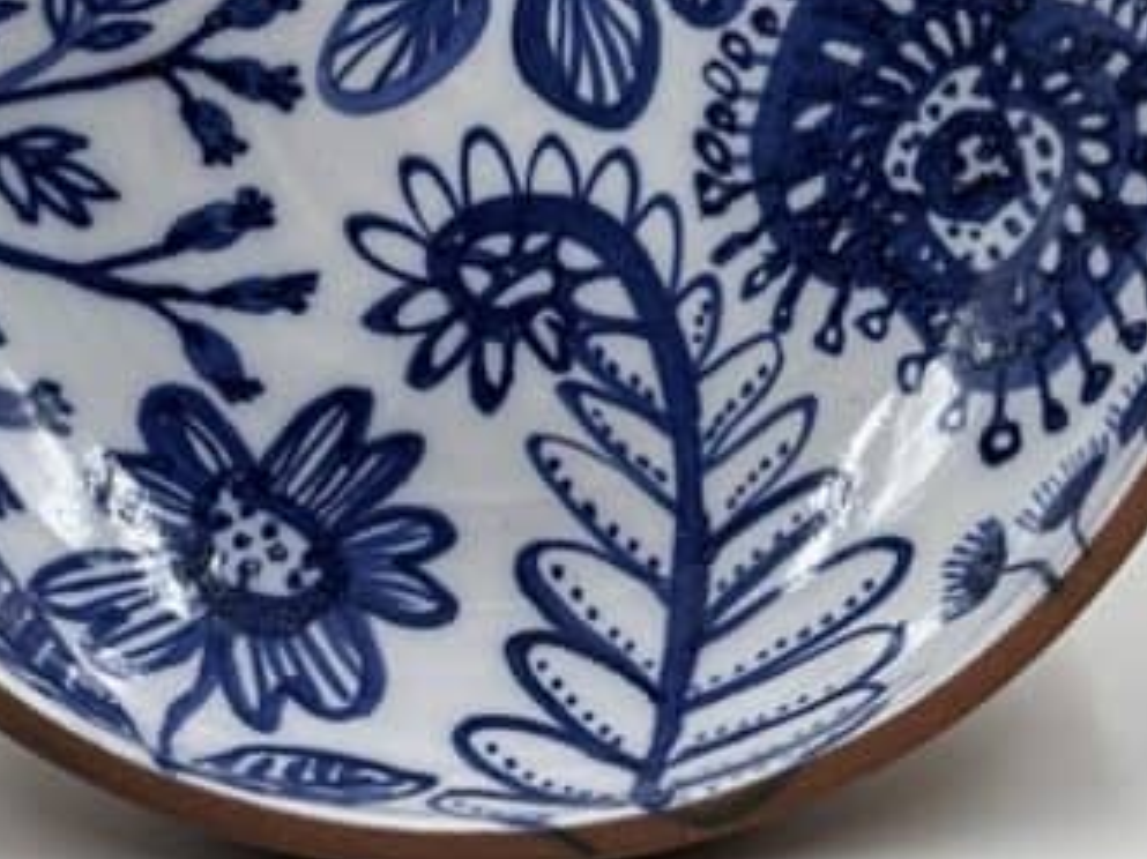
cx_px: 468
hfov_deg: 17.0
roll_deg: -0.8
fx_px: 3842
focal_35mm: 116
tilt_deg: -18.6
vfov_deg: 12.6
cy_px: 10
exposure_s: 1/271
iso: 64
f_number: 1.78
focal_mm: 6.86
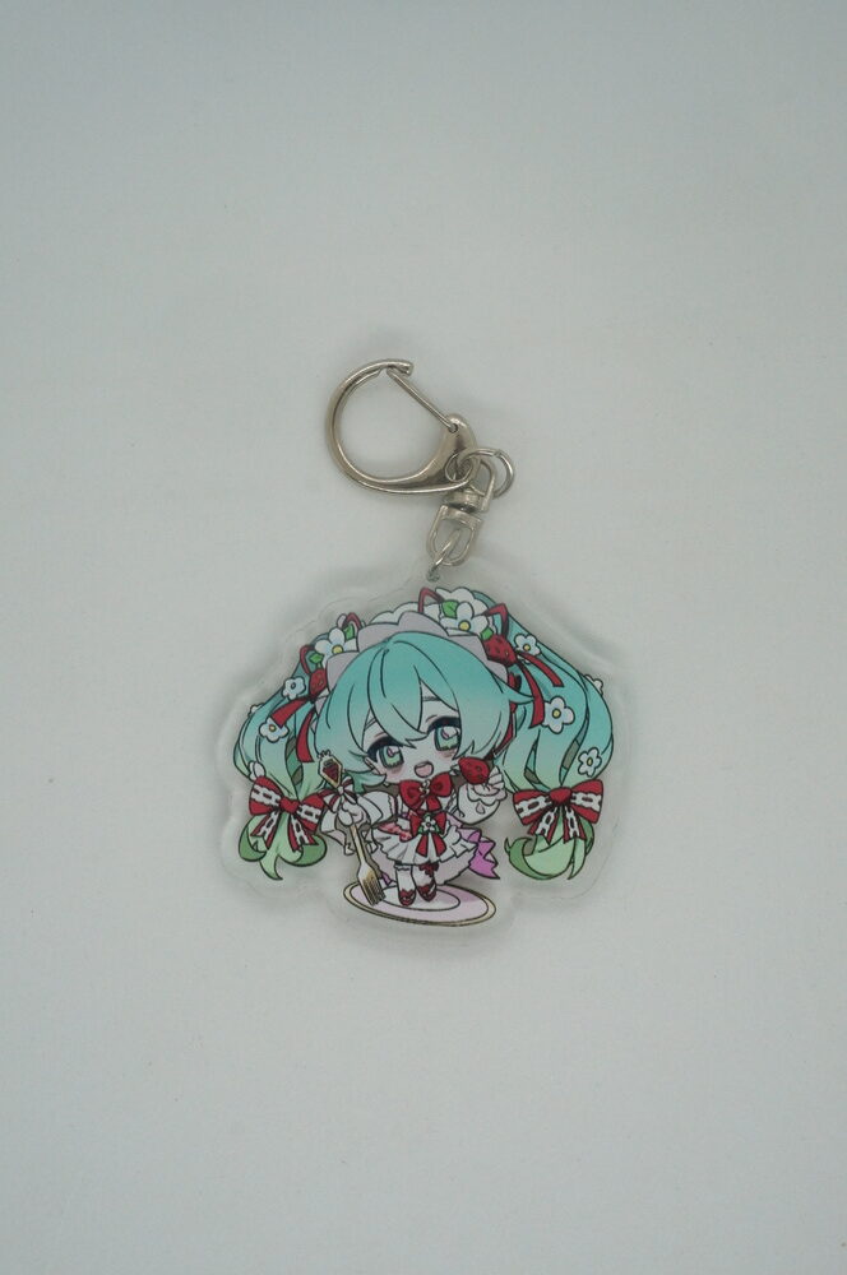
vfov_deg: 42.4
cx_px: 424
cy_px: 638
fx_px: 1645
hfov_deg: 28.9
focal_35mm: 46
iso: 2000
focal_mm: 31
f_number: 13
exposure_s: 1/60
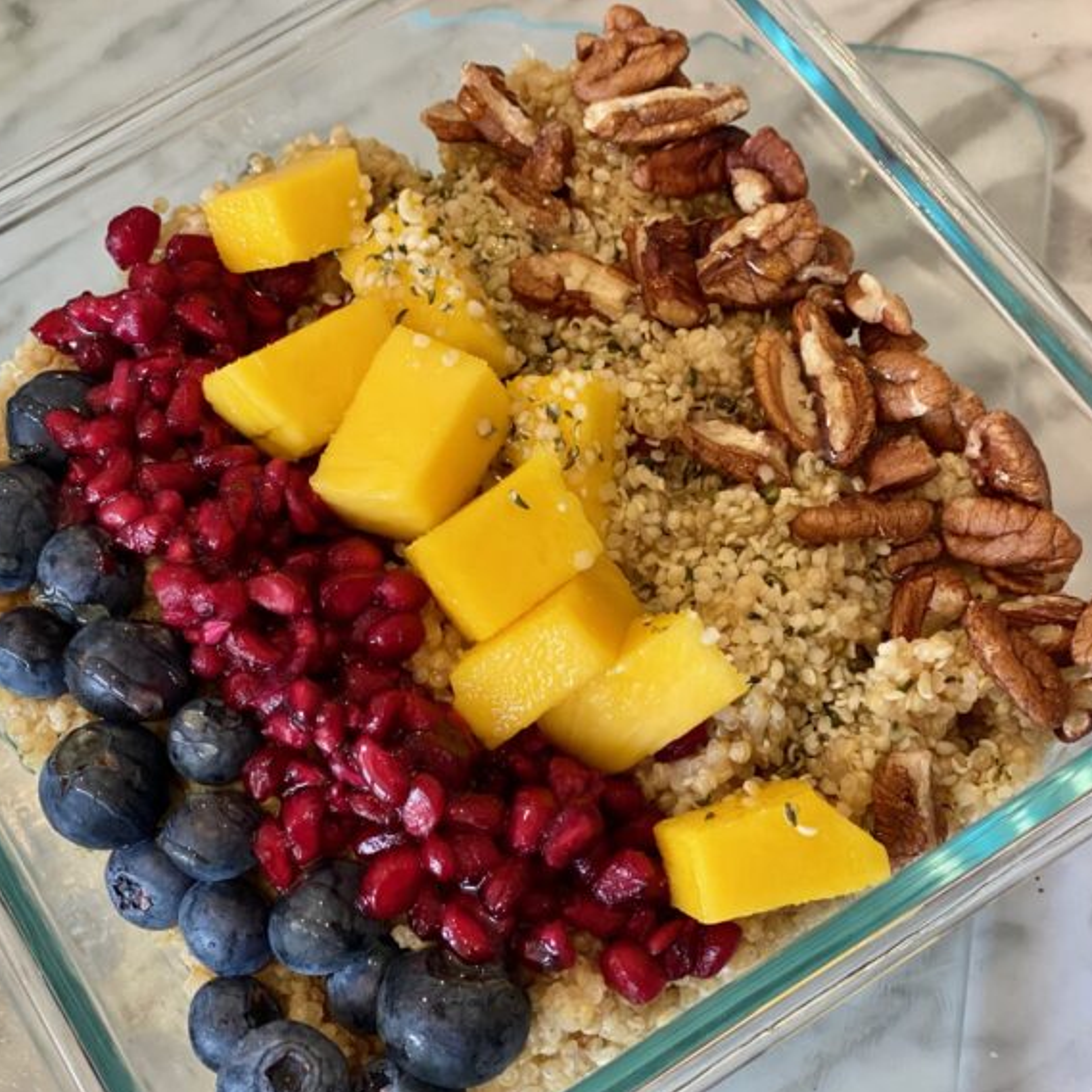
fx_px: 2213
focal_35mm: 62
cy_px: 551
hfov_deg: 27.7
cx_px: 522
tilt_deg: -65.2
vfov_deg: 27.7
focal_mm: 6
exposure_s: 1/60
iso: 125
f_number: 2
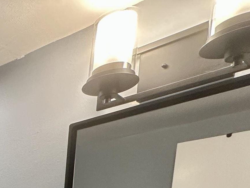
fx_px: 361
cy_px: 280
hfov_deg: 25.4
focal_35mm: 50
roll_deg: -2.9
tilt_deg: -5.2
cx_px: -150
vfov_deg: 23.5
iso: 200
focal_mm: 2.22
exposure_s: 1/120
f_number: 2.2
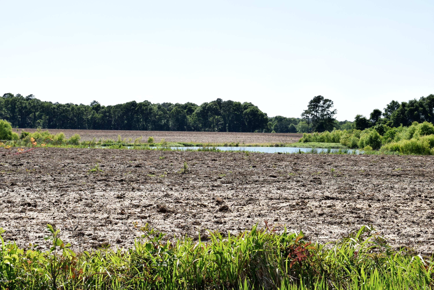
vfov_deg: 18.9
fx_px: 868
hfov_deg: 28.1
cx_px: 217
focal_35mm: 72
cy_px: 145
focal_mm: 48
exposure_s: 1/200
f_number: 20
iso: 500
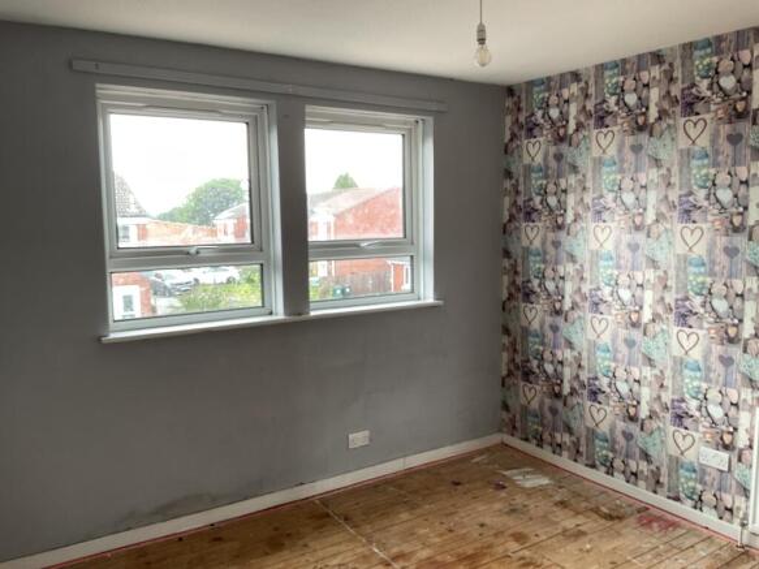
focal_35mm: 29
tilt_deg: -6.2
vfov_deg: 48.2
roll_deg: +1.0
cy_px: 284
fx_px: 636
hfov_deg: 61.7
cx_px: 380
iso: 64
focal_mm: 3
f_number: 1.8
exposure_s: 1/60
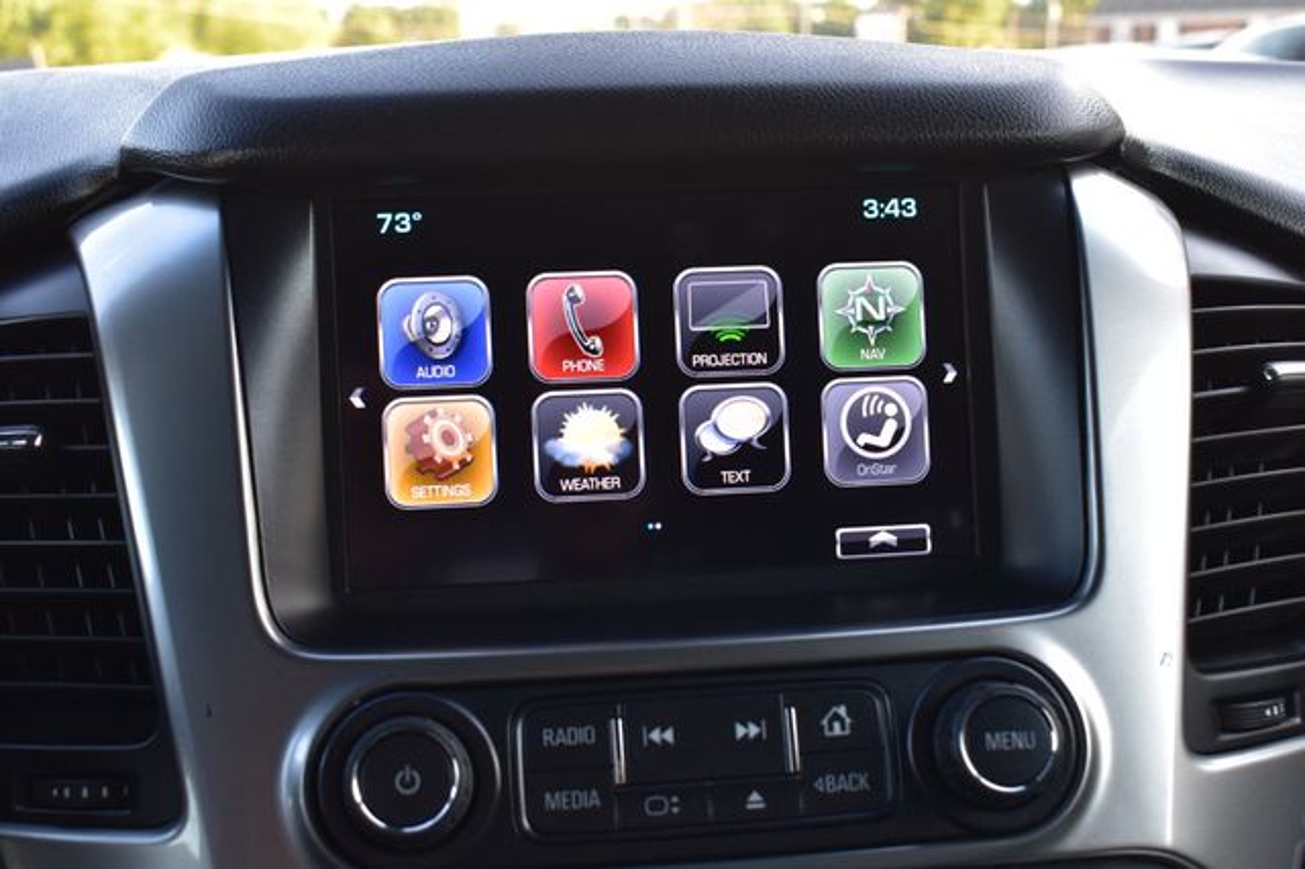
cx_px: 652
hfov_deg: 45.0
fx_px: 1576
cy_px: 434
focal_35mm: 44
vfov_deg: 30.8
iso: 400
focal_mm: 29
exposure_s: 1/50
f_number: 8
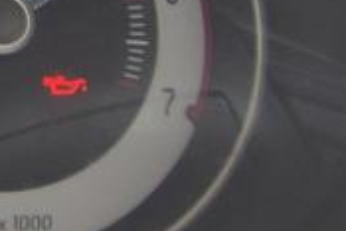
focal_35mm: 121
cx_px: -544
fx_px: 1161
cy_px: -73
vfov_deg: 11.1
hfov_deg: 12.4
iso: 320
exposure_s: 1/60
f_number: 4
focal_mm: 11
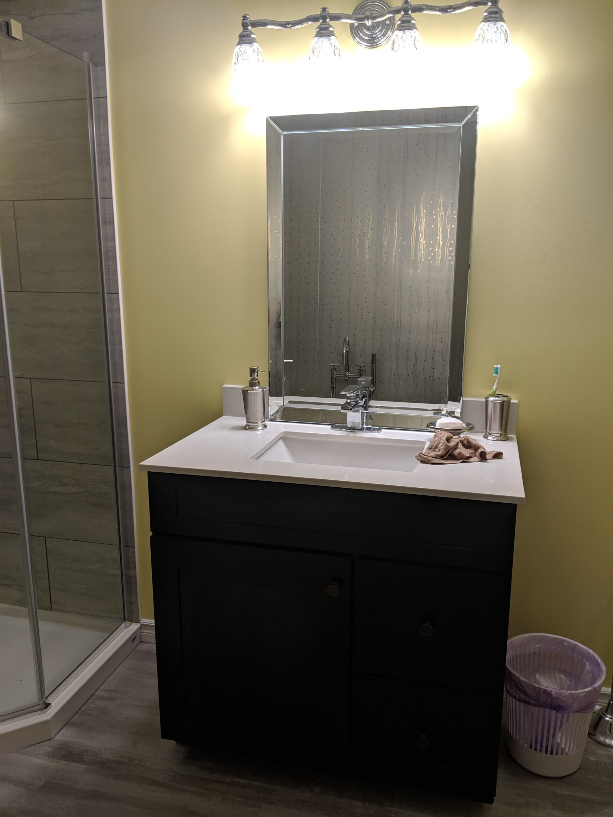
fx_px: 638
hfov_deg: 51.4
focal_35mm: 27
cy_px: 408
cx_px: 306
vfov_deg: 65.3
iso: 51
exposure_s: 1/125
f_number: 1.8
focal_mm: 4.44
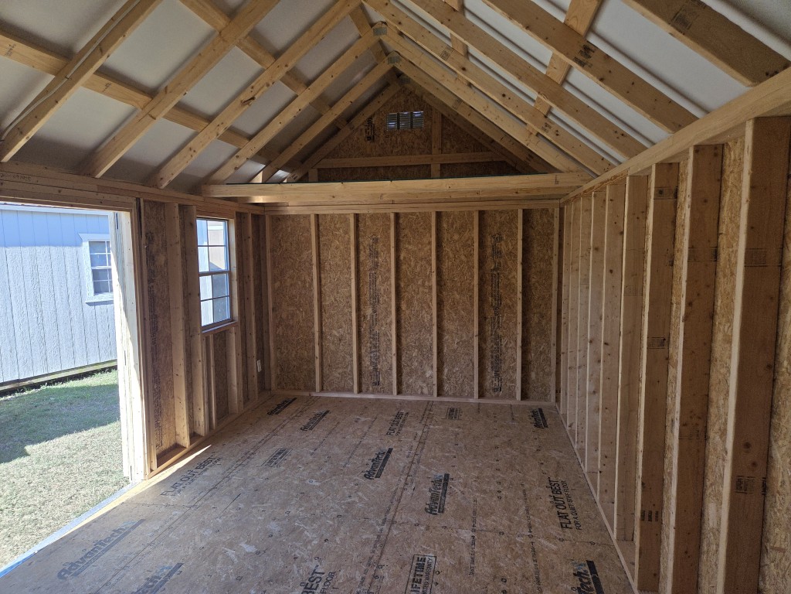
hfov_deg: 73.9
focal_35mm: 23
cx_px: 396
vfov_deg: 58.9
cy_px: 297
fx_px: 526
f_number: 1.8
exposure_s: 1/359
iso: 50
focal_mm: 5.4
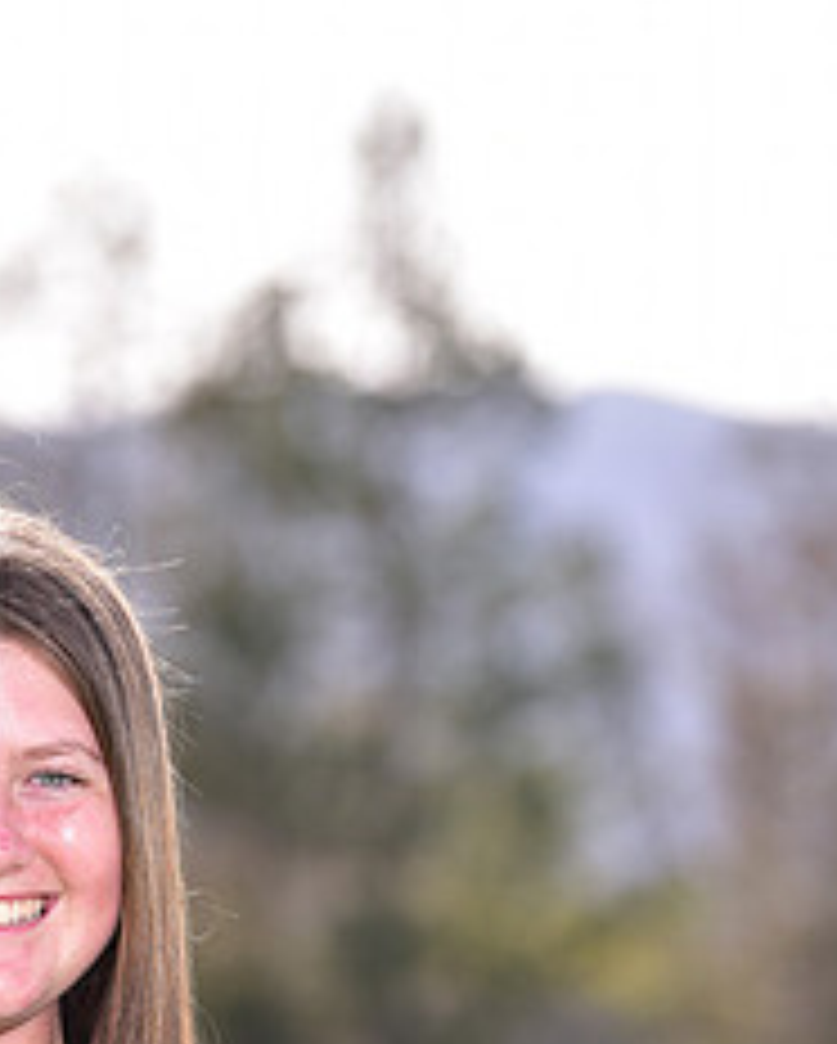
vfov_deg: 4.7
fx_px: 12679
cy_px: 1233
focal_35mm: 410
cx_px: 65
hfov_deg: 3.8
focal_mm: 175
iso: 100
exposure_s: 1/250
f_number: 5
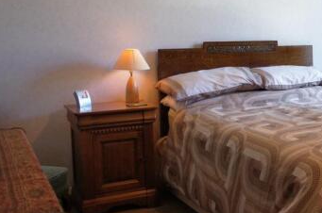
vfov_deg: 25.8
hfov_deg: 35.4
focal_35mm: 52
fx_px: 464
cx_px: 306
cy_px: 80
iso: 800
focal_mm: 18
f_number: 3.5
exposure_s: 1/80
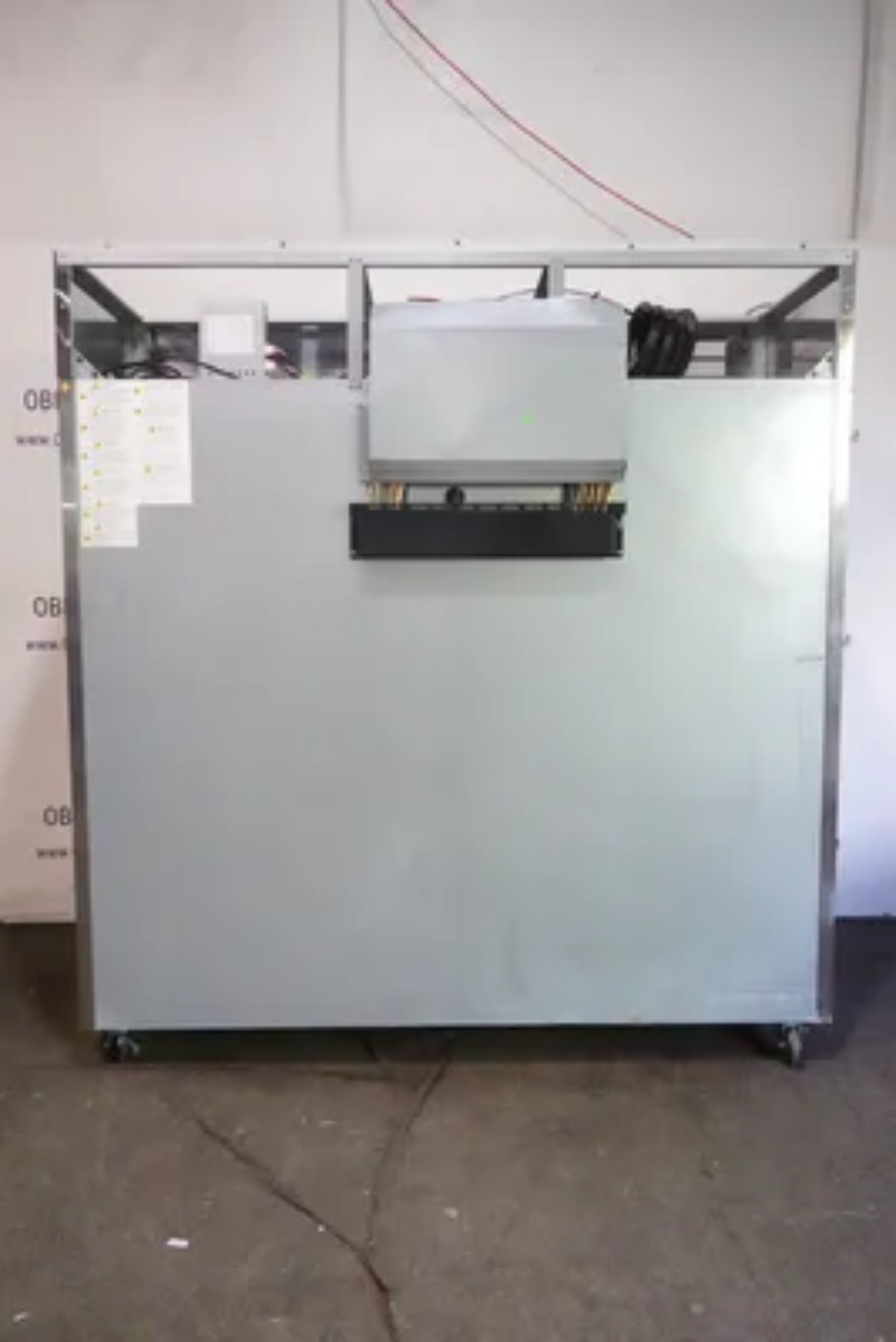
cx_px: 448
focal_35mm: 28
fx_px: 1044
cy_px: 671
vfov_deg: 65.5
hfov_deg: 46.4
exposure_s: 1/400
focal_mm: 10.6
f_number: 3.2
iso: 6400
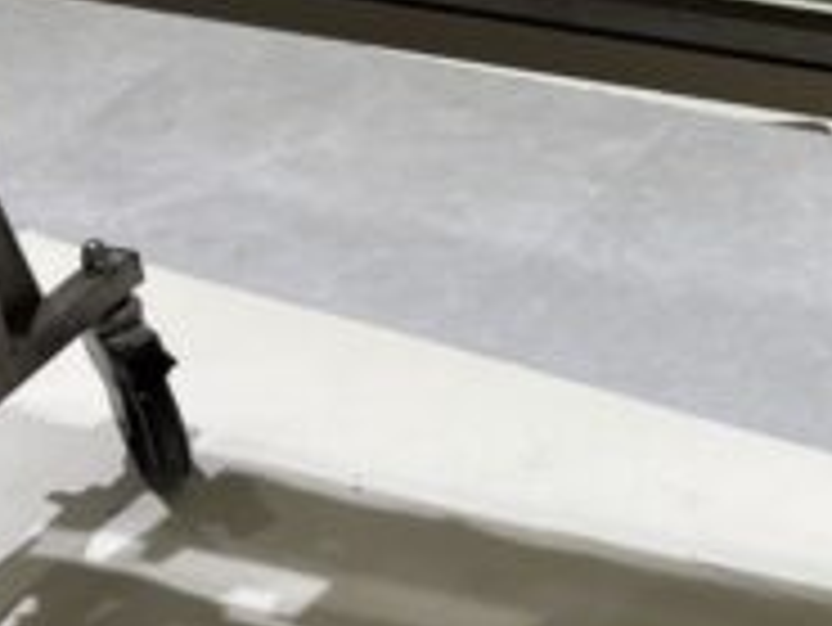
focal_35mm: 144
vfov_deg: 10.2
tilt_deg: -29.8
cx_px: 1093
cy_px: 27
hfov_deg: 13.2
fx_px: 3463
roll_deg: +3.5
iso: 40
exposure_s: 1/100
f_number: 1.6
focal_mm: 5.96
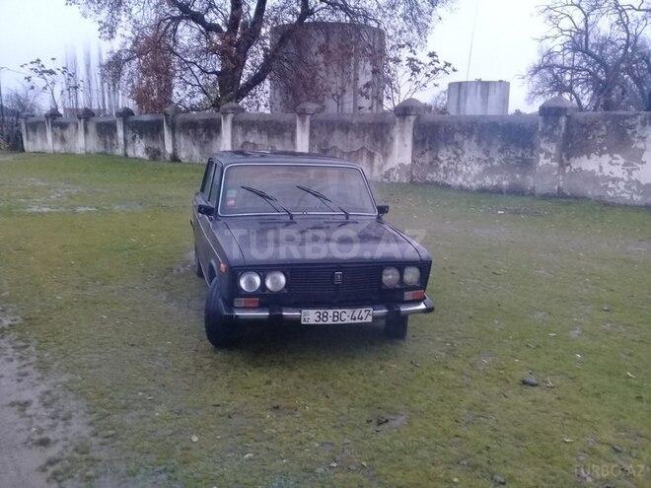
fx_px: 583
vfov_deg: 45.4
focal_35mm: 31
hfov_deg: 58.4
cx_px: 326
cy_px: 244
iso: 200
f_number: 2.2
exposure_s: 1/17
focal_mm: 3.3
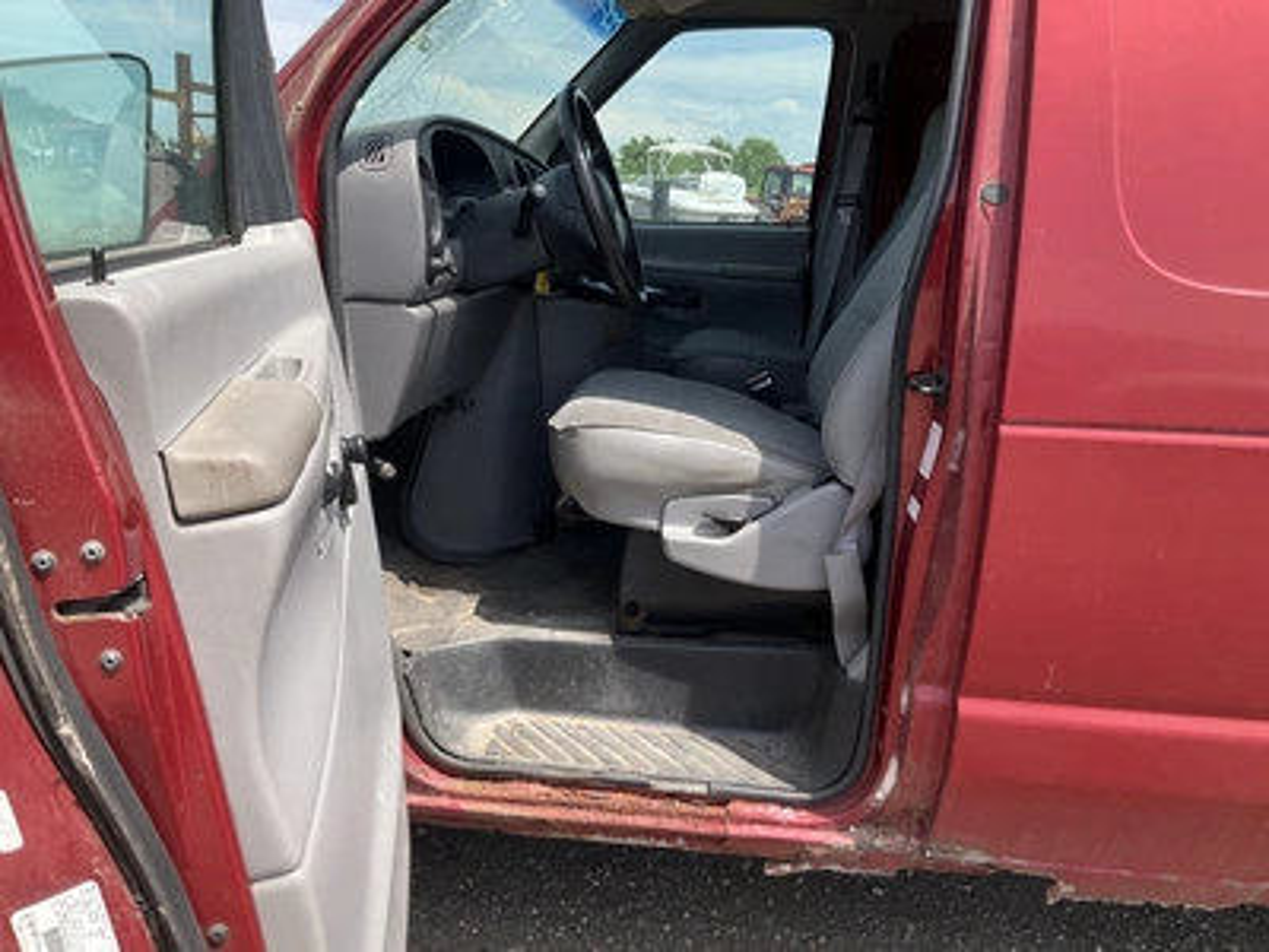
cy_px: 476
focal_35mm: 29
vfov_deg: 48.2
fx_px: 1063
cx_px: 634
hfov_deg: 61.7
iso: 25
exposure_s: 1/613
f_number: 1.8
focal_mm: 3
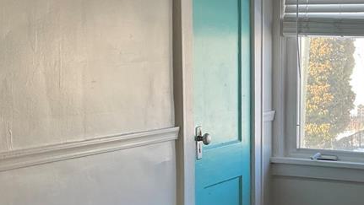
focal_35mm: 75
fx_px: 724
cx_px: 337
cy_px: 148
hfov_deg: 27.1
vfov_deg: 16.1
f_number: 1.8
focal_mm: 3
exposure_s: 1/120
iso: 64
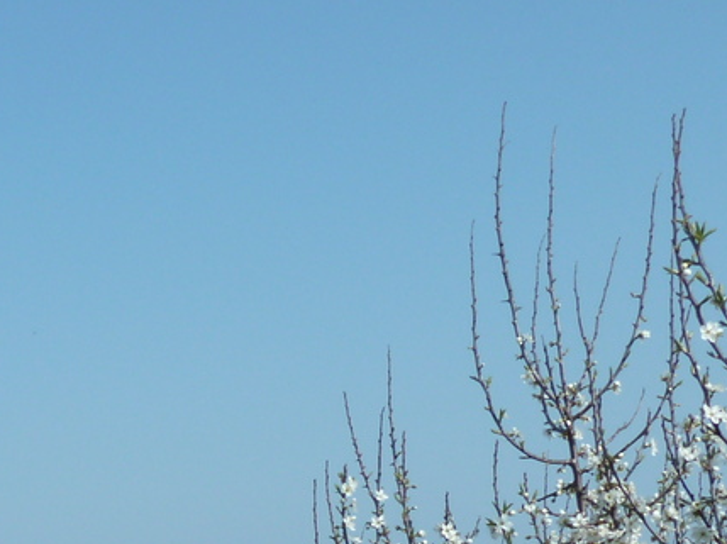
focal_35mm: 70
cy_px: 759
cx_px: -146
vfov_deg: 19.0
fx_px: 1469
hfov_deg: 25.1
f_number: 5
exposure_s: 1/400
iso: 80
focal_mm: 4.1
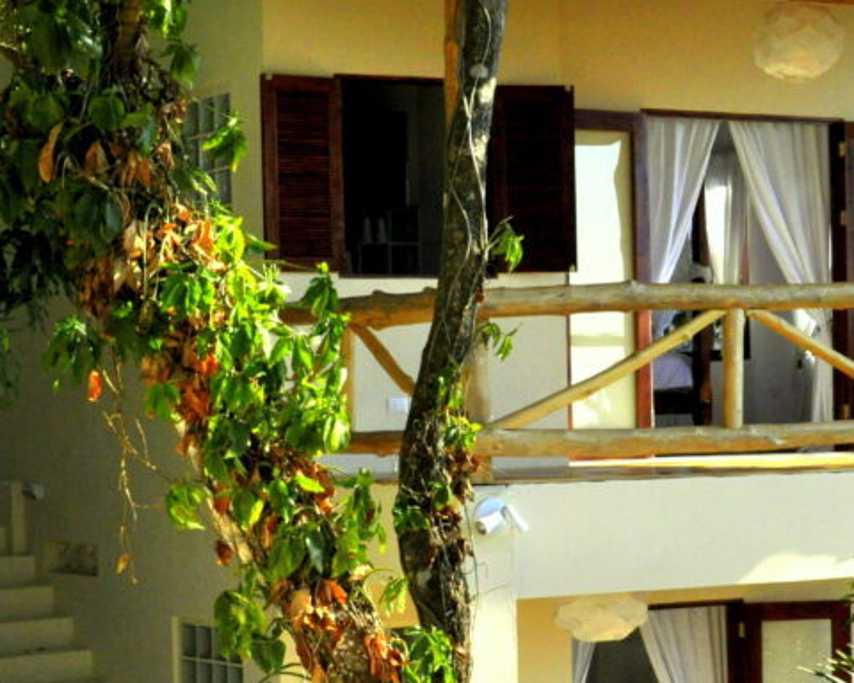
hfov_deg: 21.2
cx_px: 520
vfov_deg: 17.0
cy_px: 514
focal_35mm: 90
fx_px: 2275
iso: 800
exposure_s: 1/640
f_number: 13
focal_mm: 30
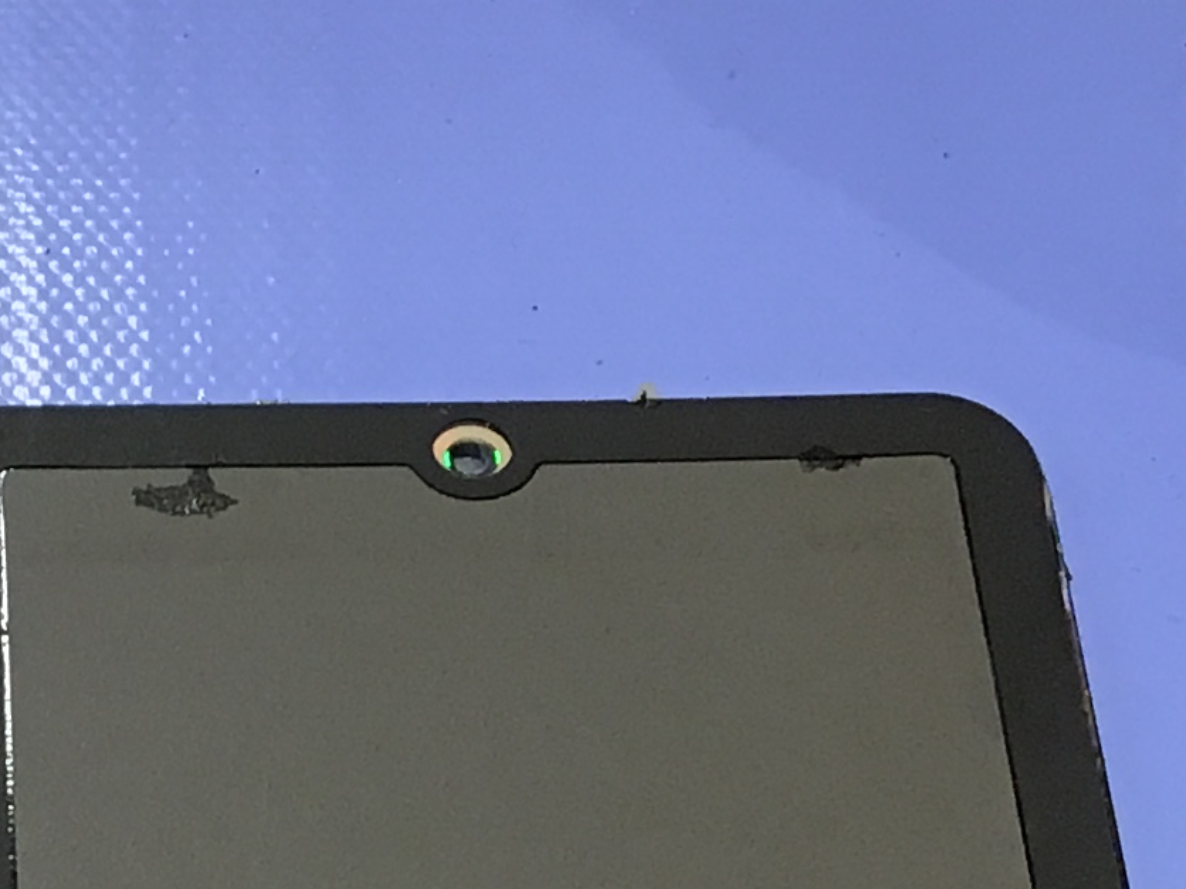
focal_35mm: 121
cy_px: 1506
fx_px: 4146
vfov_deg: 11.5
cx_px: -226
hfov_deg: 15.7
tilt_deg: -61.7
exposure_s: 1/30
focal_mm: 3.3
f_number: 2.4
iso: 25
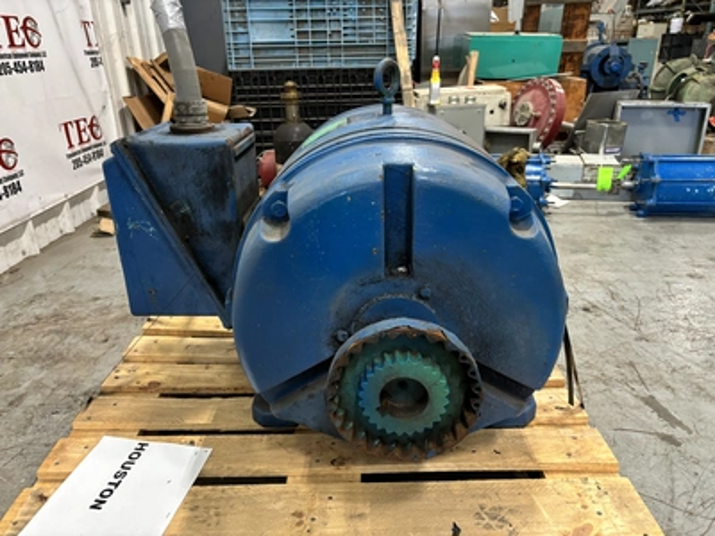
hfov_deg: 67.3
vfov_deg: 53.1
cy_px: 268
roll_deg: +1.0
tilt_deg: -22.2
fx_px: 537
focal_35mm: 26
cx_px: 358
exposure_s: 1/60
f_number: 1.6
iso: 400
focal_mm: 5.96
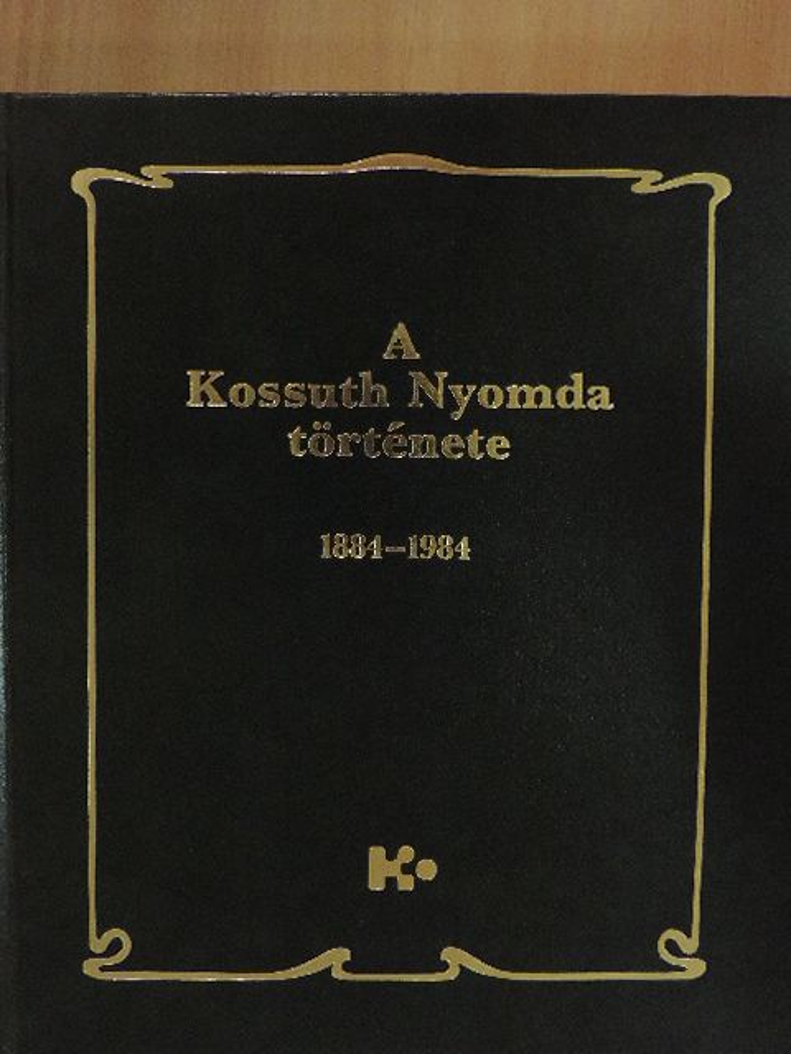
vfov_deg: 43.9
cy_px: 527
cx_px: 396
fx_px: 1310
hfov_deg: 33.6
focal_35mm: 43
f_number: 3.4
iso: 1600
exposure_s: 1/125
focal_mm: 7.6
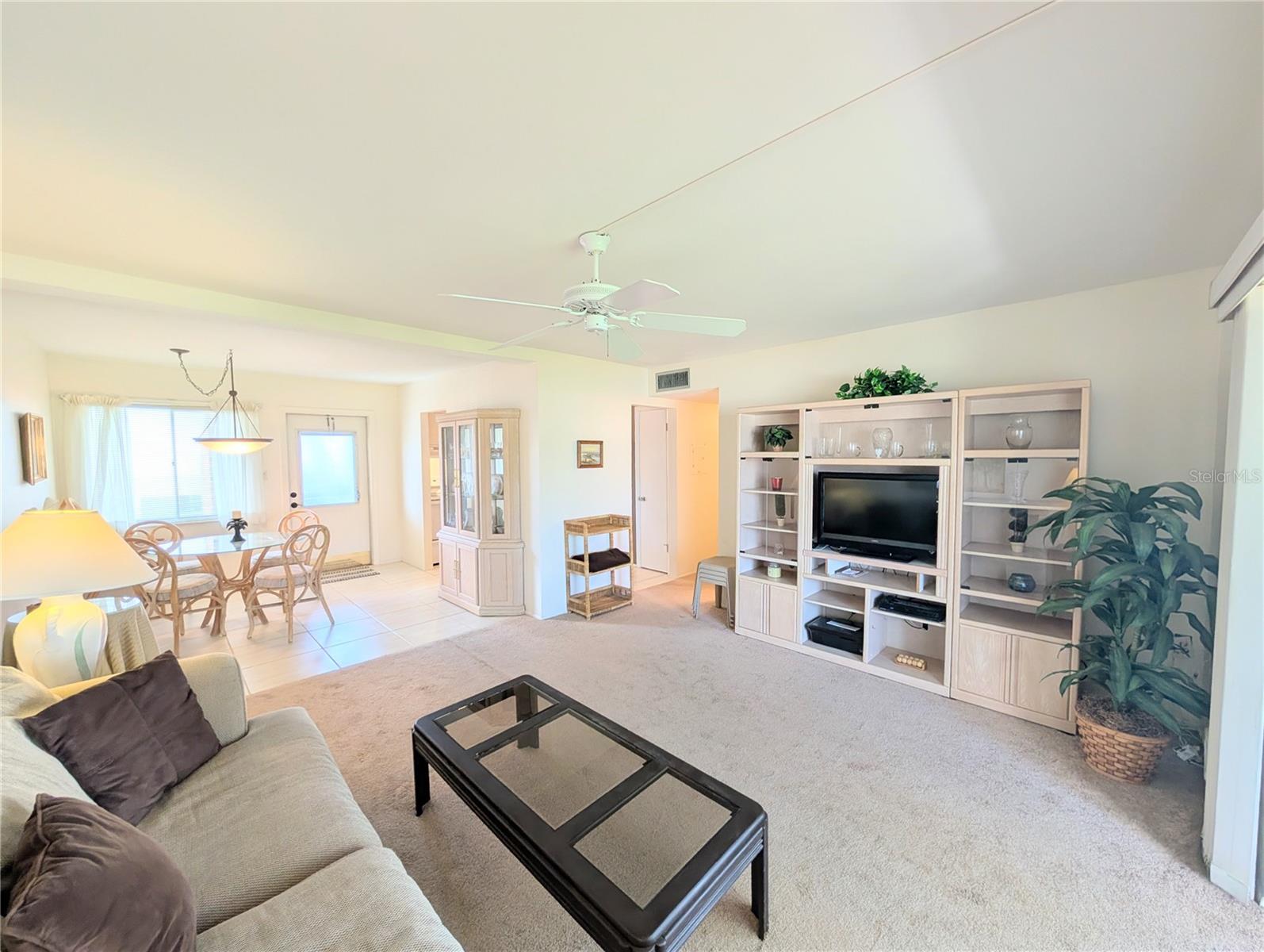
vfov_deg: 94.6
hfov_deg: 110.5
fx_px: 439
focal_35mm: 12
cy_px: 476
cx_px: 632
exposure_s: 1/120
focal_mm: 2.02
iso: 95
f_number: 1.7
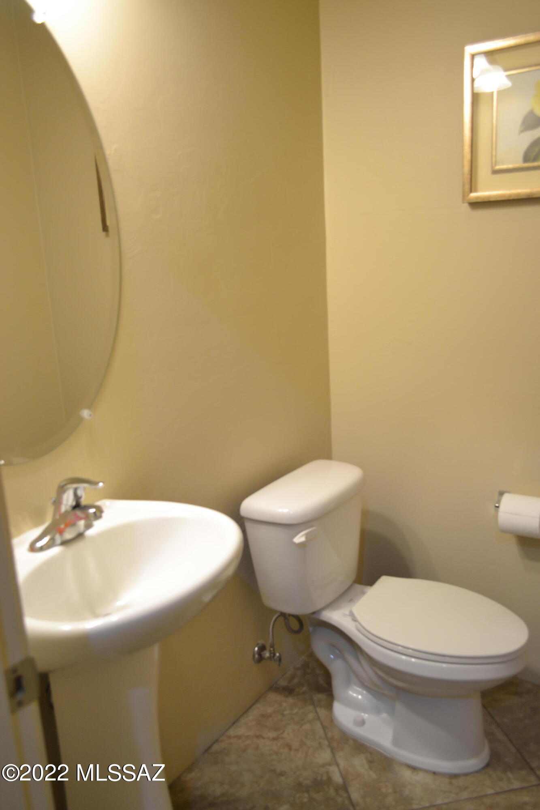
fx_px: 608
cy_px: 405
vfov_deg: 67.4
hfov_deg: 47.9
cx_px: 270
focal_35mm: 27
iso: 400
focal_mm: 18
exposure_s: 1/20
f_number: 3.5
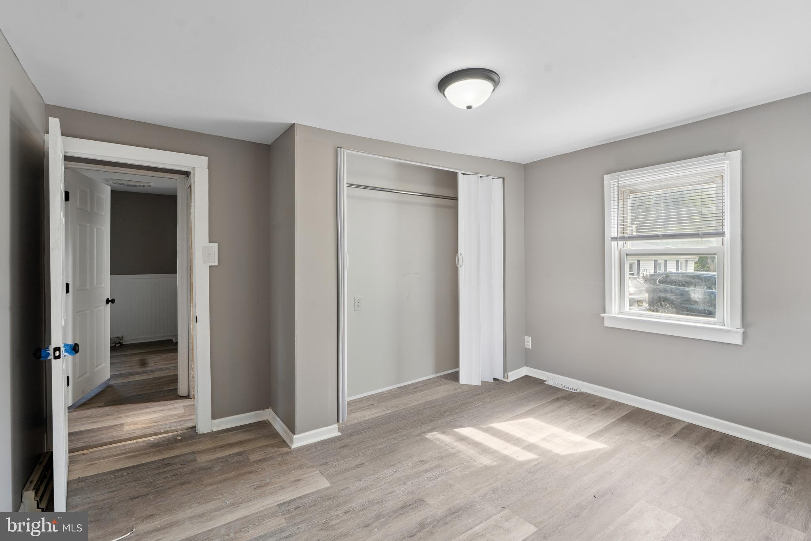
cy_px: 270
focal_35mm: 16
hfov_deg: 96.7
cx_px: 406
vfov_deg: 73.7
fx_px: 360
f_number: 8
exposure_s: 1/5
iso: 200
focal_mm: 16
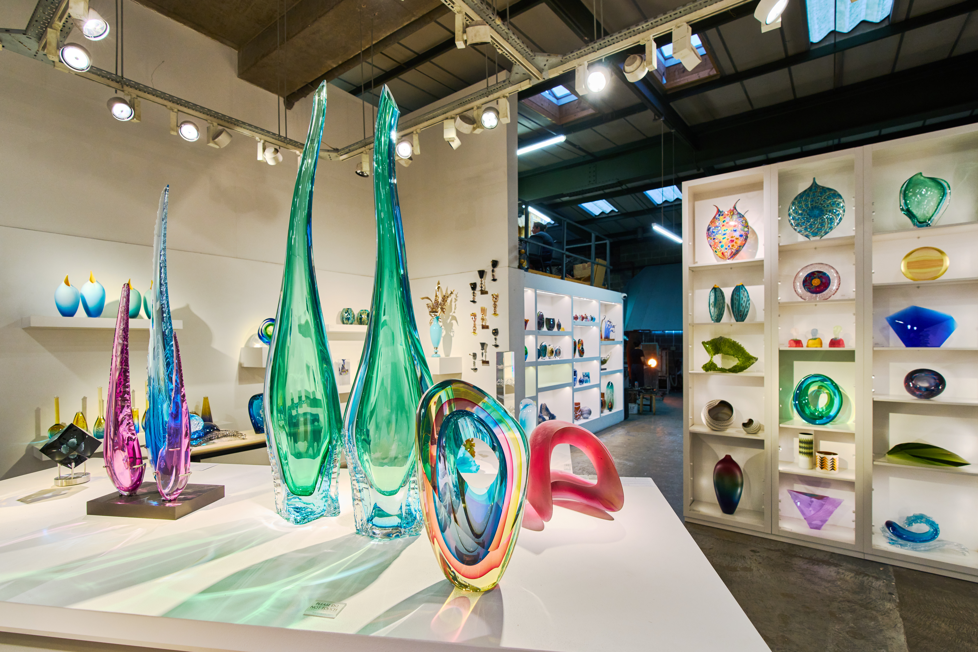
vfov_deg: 73.7
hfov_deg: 96.7
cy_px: 326
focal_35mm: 16
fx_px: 435
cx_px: 489
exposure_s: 1/80
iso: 800
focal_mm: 16
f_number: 5.6
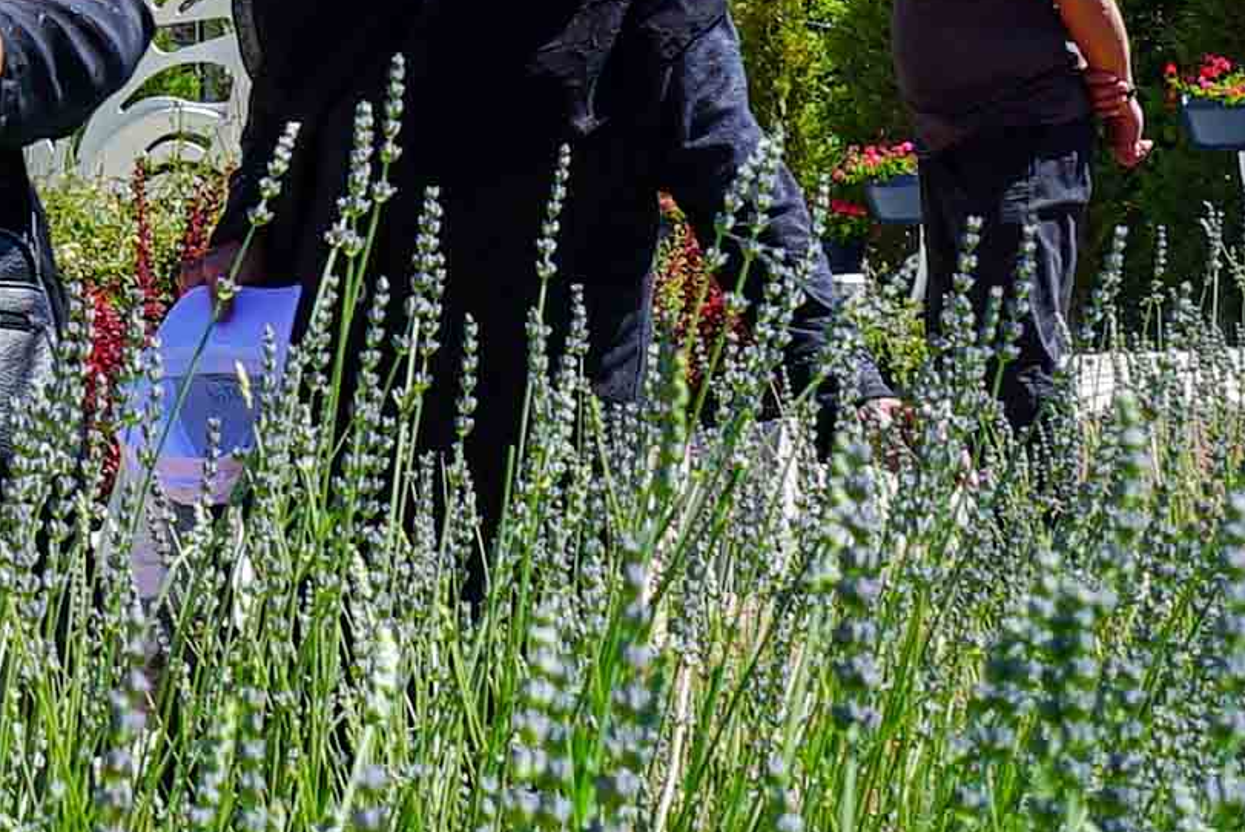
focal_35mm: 183
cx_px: -1072
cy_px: -230
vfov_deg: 7.4
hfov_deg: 10.5
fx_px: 6333
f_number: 14
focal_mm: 35
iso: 100
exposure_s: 1/80
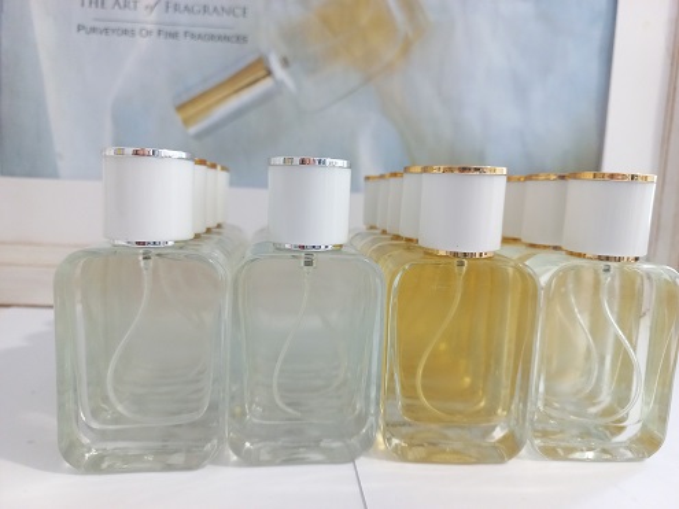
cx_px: 340
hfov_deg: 69.4
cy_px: 254
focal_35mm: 25
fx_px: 490
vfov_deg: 54.9
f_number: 1.8
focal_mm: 4.6
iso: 373
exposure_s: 1/25
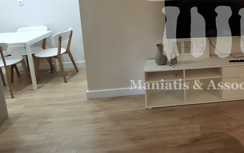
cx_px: 203
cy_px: 21
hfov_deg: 54.6
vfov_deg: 37.3
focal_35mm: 32
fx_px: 213
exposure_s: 1/33
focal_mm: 1.74
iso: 160
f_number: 2.2
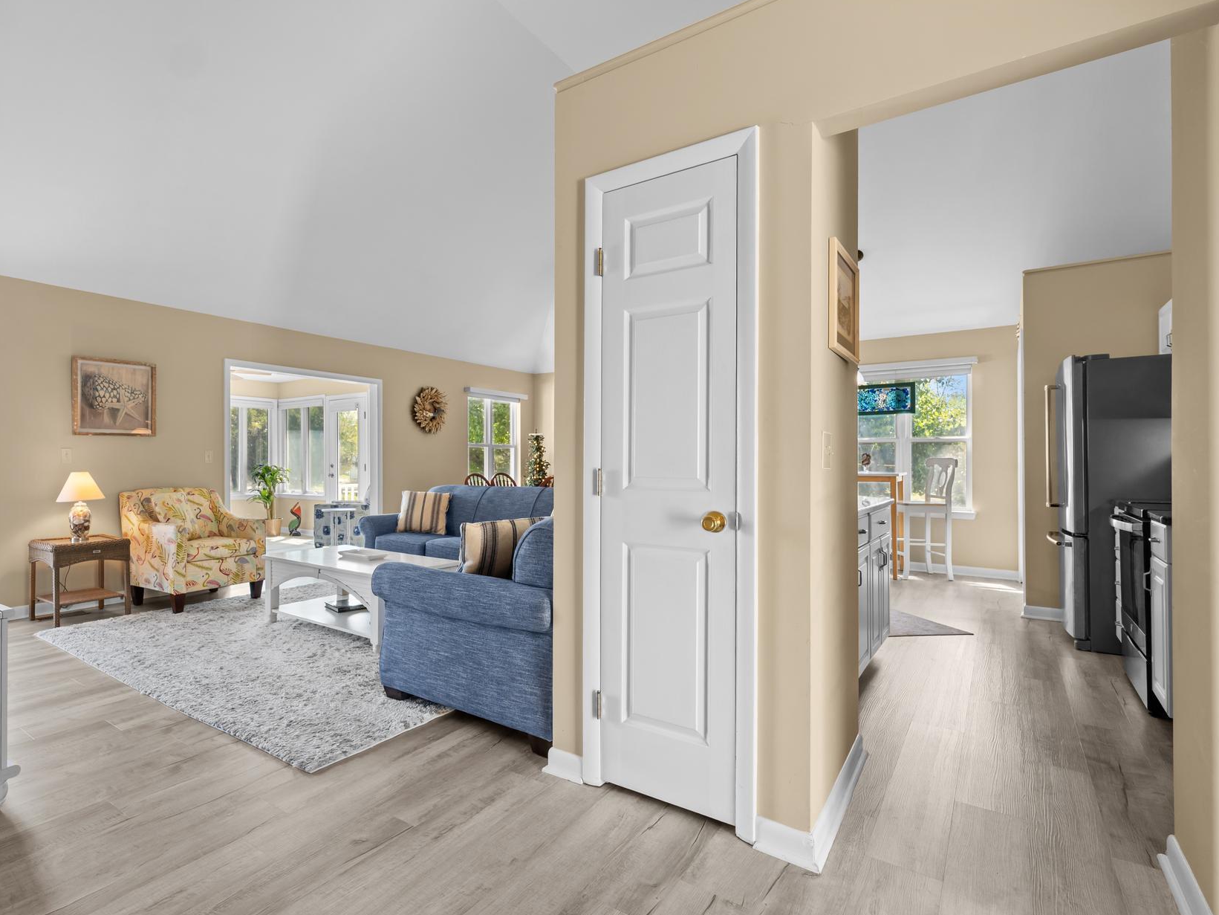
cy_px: 440
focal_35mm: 18
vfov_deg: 71.6
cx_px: 485
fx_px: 634
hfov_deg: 86.6
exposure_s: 1/2.5
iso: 200
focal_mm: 10
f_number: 7.1
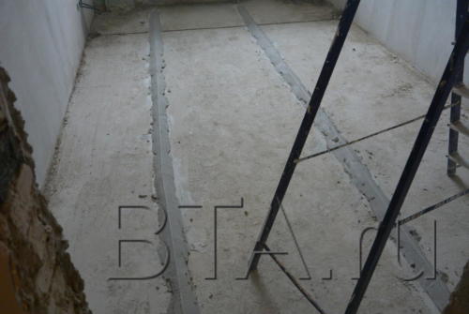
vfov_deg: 40.1
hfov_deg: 57.2
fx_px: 431
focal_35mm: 33
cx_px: 234
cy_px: 157
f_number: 3.8
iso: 800
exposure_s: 1/100
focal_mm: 12.5
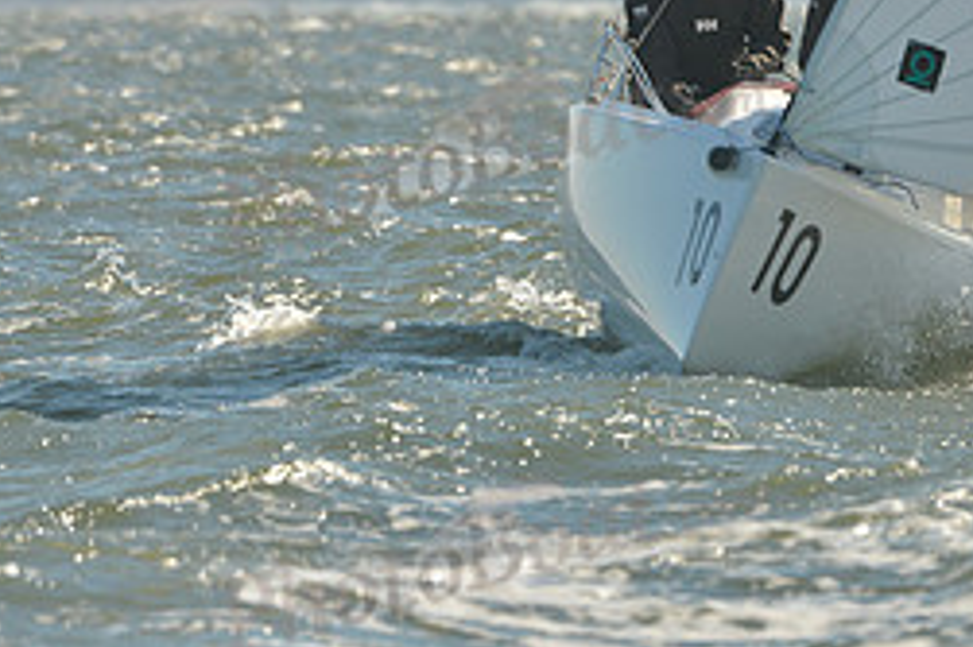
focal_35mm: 925
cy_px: 300
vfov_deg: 1.5
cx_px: 969
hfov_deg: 2.2
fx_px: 24983
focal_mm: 400
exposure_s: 1/640
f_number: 8
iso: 200
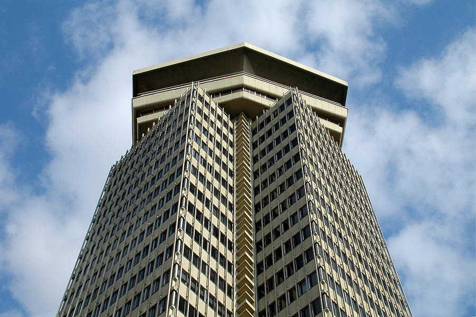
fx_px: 634
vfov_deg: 28.0
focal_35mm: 48
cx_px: 238
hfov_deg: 41.1
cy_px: 158
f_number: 10
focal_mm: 32
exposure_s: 1/400
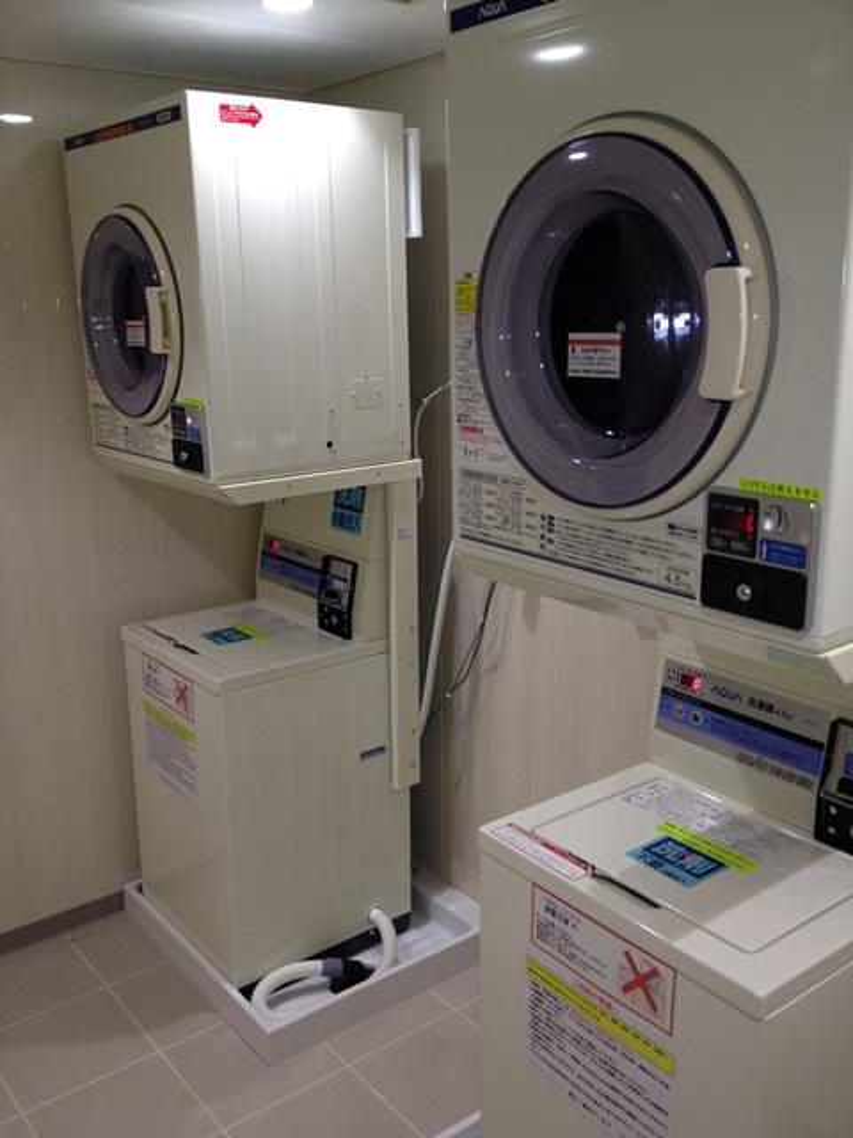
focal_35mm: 35
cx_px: 426
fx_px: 1150
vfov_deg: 52.6
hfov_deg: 40.7
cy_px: 569
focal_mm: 4.28
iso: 50
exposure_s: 1/33
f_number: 2.4
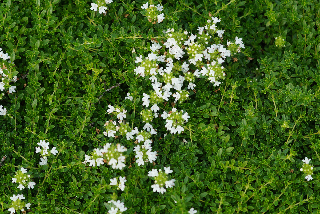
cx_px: 160
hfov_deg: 13.7
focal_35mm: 150
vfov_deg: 9.1
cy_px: 107
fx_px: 1333
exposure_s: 1/160
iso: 100
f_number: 4.5
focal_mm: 100
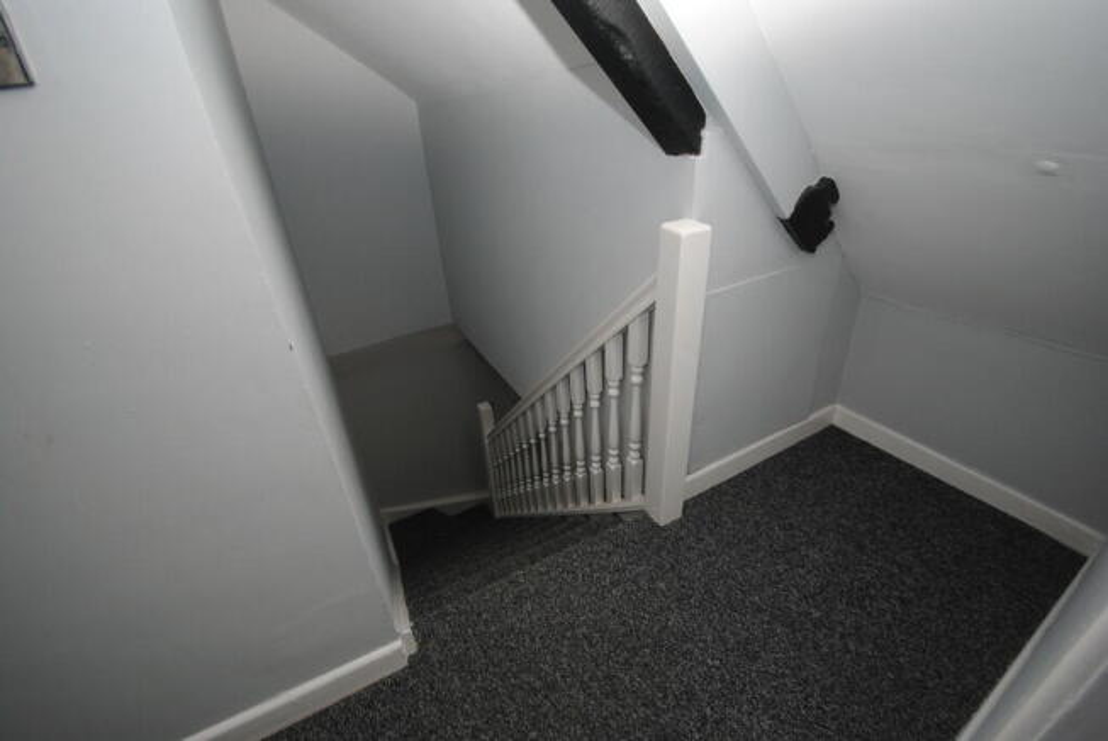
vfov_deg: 77.5
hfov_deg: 100.3
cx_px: 554
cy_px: 370
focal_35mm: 15
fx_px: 462
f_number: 4
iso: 200
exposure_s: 1/60
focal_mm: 10
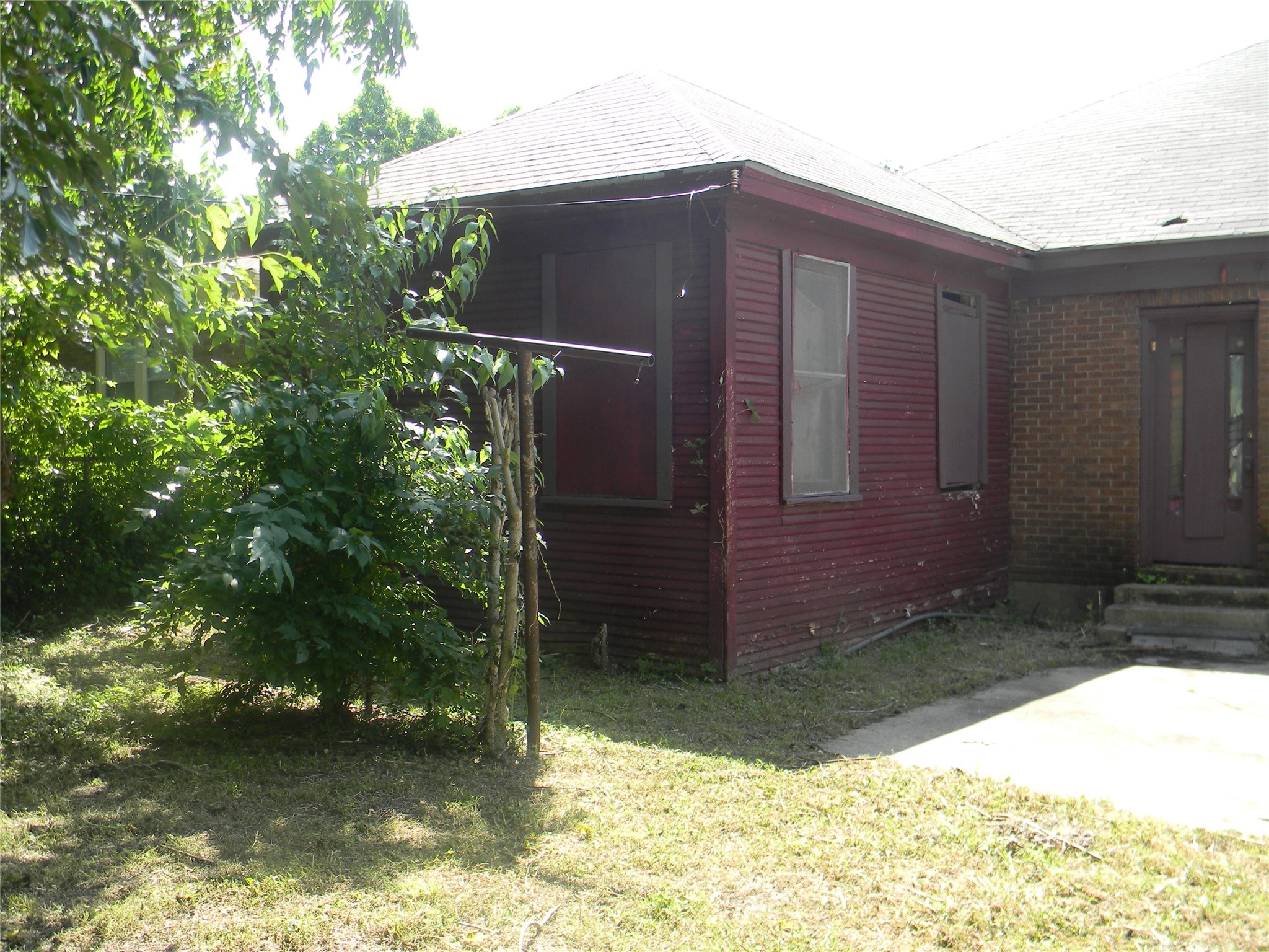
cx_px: 634
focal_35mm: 36
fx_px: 1320
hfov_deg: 51.4
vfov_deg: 39.7
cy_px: 476
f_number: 3.7
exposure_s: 1/144
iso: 80
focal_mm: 6.4
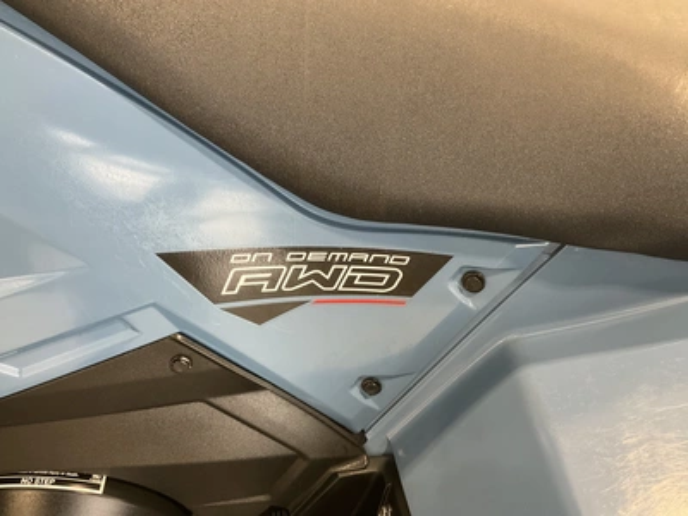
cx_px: 344
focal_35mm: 29
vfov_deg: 48.2
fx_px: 576
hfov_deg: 61.7
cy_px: 258
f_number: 1.8
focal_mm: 3
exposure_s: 1/60
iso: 200
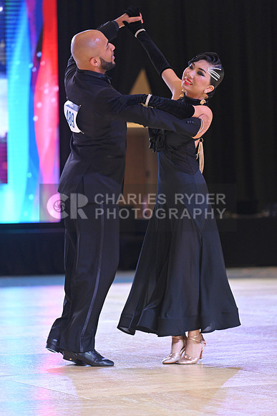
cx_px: 138
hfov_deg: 9.5
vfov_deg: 14.2
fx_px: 1672
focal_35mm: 145
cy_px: 208
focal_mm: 145
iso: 2000
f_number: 4
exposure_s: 1/200
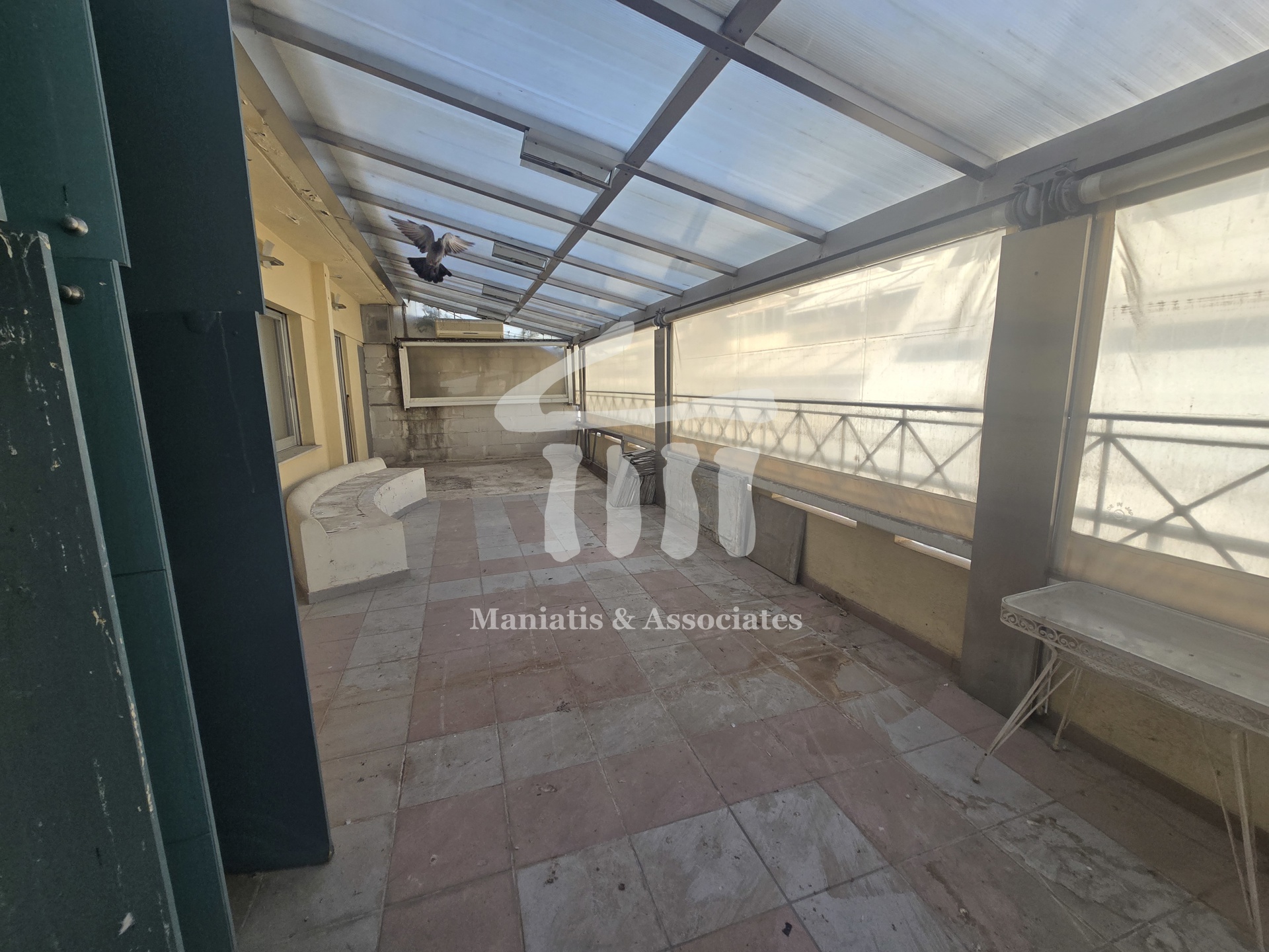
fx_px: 477
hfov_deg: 106.2
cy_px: 476
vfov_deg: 89.9
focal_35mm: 13
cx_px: 634
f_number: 2.2
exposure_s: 1/705
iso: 50
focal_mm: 2.2
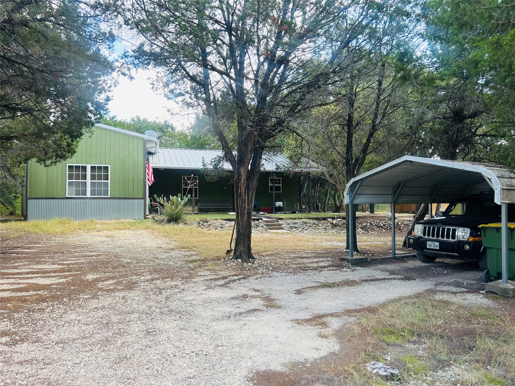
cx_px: 258
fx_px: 387
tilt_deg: +0.9
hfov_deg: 67.3
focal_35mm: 26
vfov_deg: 53.1
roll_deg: +0.9
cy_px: 193
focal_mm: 5.7
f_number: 1.5
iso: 50
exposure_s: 1/359
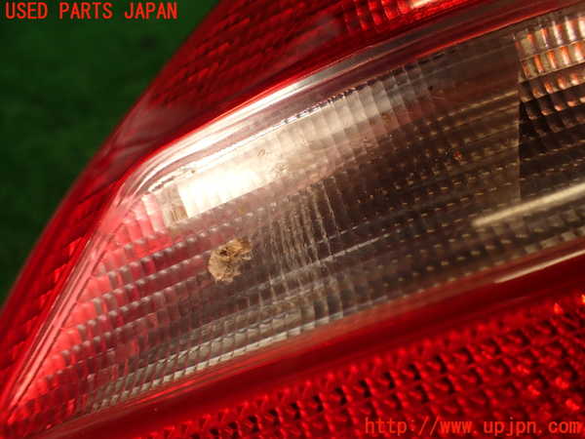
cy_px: 220
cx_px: 292
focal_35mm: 32
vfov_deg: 44.2
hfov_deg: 56.8
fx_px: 541
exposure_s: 1/100
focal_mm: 5.79
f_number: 2.4
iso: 100
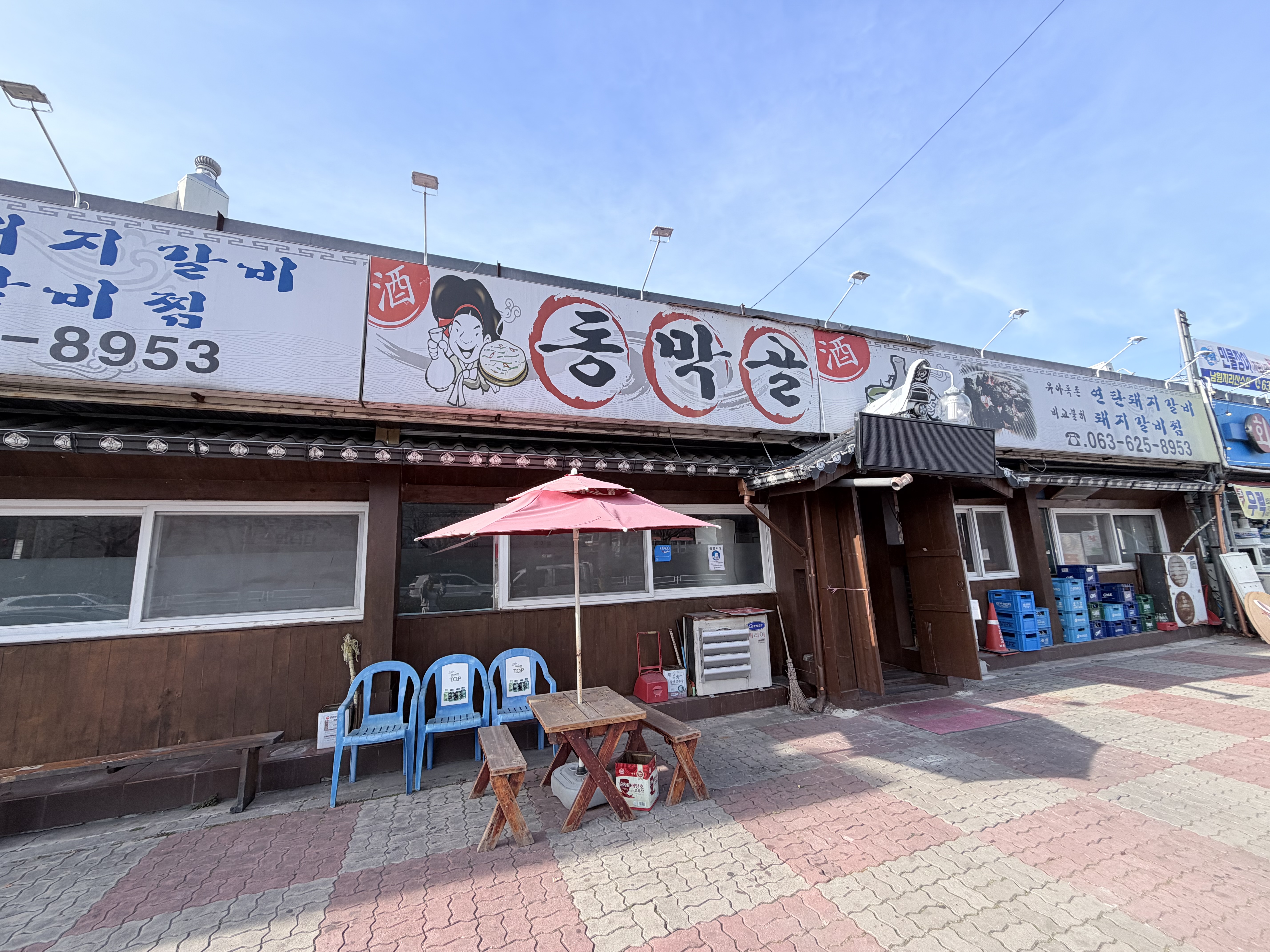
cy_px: 476
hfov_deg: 102.1
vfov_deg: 85.7
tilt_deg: +11.5
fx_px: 514
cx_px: 635
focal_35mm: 14
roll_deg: +1.9
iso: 40
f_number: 2.2
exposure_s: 1/770
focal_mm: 2.22
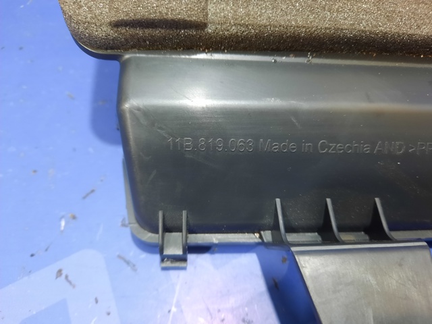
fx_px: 312
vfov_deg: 54.9
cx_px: 216
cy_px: 162
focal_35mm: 25
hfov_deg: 69.4
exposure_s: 1/25
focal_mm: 4.6
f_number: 2
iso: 400
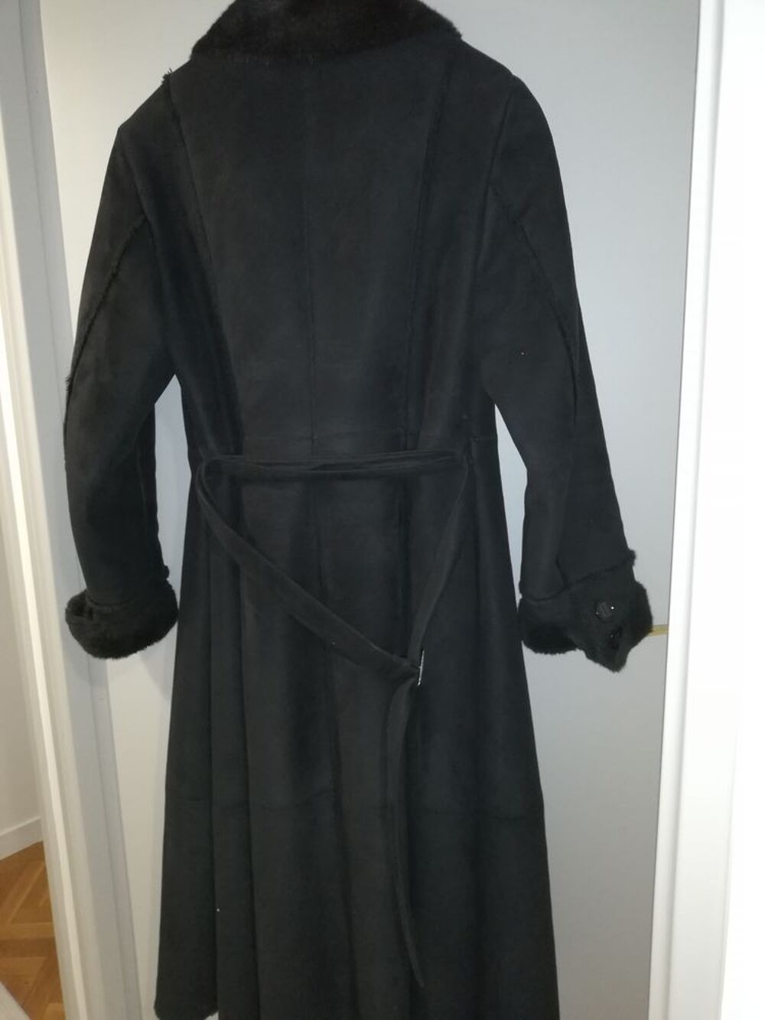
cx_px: 382
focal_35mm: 26
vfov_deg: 67.3
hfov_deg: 53.1
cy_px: 510
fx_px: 766
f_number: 2.2
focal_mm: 3.81
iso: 500
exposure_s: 1/25
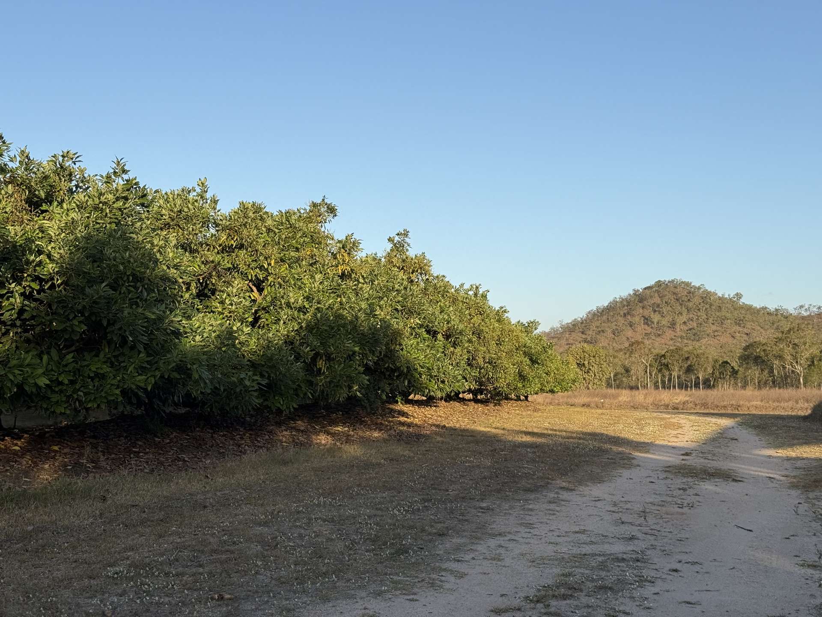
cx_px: 411
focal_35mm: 48
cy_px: 308
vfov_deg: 30.3
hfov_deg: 39.7
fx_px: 1140
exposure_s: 1/2577
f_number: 1.78
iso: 64
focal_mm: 6.76
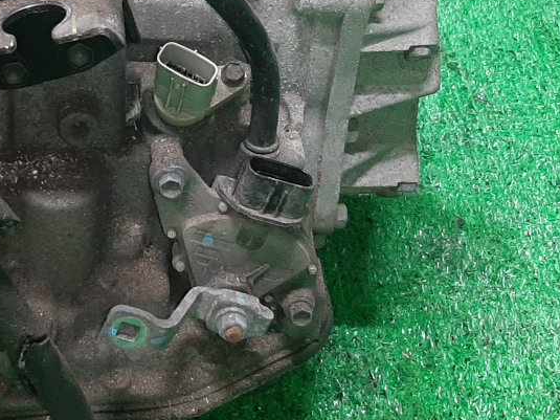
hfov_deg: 27.4
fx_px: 1132
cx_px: 134
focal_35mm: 70
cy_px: 114
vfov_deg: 20.9
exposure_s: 1/50
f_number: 1.7
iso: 167
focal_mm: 3.93
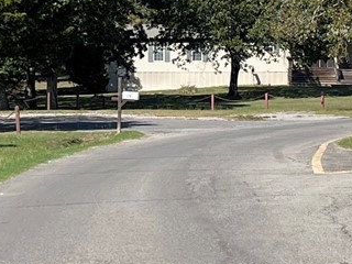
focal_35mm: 156
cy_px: 110
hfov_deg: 12.6
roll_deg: -0.2
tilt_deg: -2.4
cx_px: 285
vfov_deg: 9.5
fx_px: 1586
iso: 50
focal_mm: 5.1
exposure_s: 1/3876
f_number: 1.6
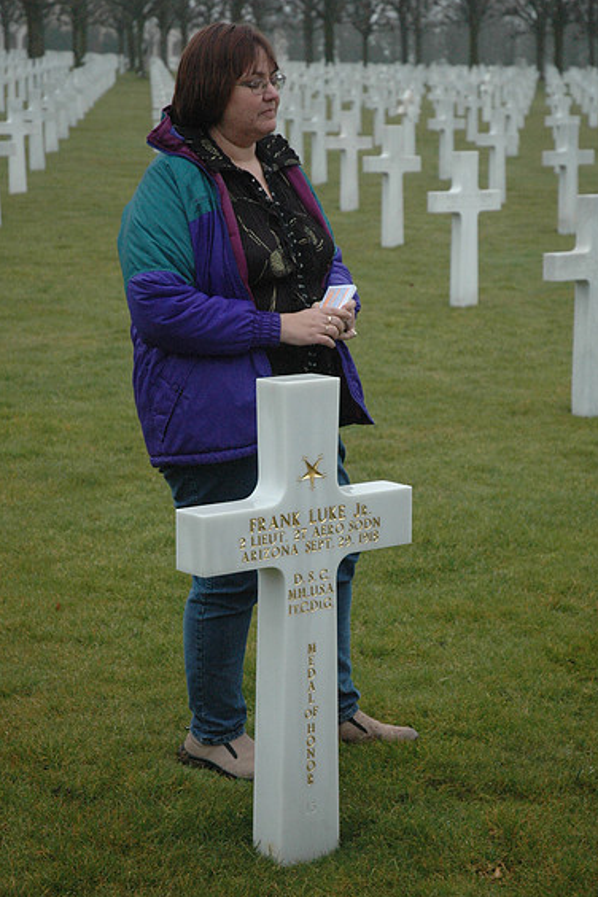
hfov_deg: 17.7
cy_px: 456
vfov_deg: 26.3
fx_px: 1918
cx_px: 300
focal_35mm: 77
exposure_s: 1/250
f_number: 5
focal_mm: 50
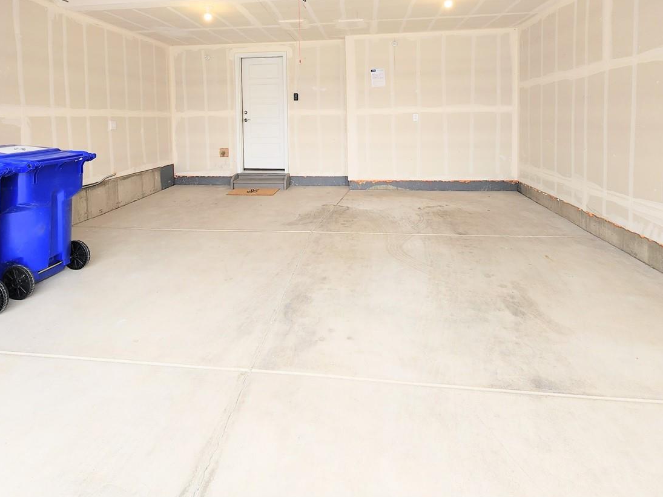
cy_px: 138
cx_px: 306
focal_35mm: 19
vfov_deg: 65.4
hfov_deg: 84.5
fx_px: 364
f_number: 2.2
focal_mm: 2.2
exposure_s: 1/120
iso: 100
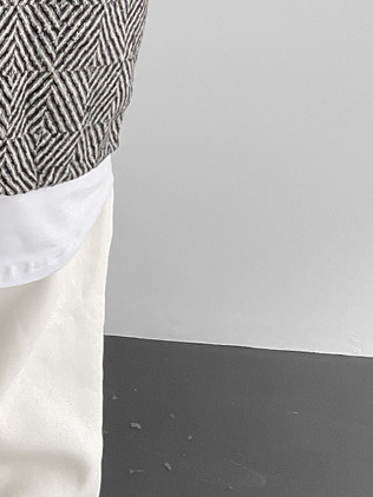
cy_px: 124
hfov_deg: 12.9
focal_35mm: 110
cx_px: -144
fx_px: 1582
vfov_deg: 17.8
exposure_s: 1/120
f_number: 1.8
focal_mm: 3
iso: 64
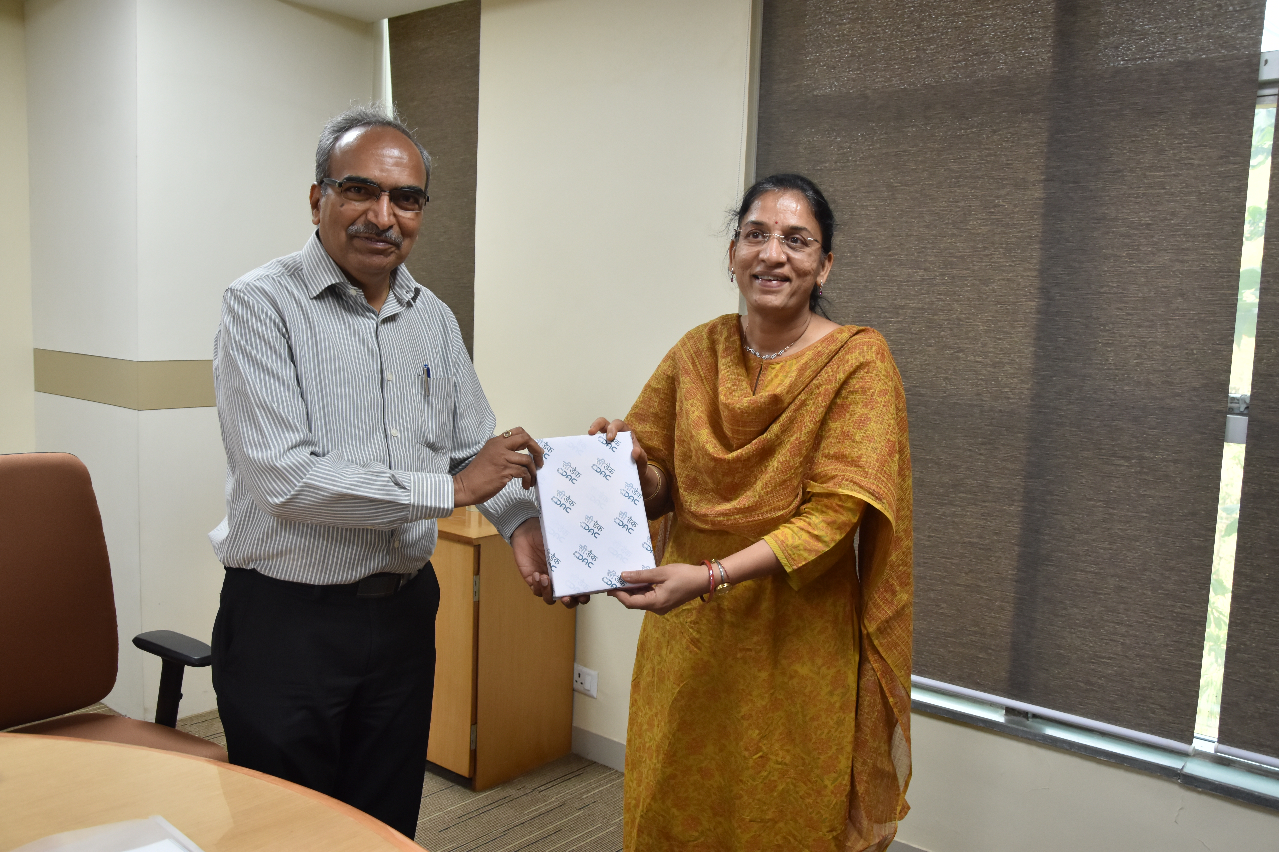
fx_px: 1119
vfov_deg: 41.7
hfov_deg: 59.5
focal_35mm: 32
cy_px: 426
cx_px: 640
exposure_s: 1/100
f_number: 5
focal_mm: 21
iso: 800
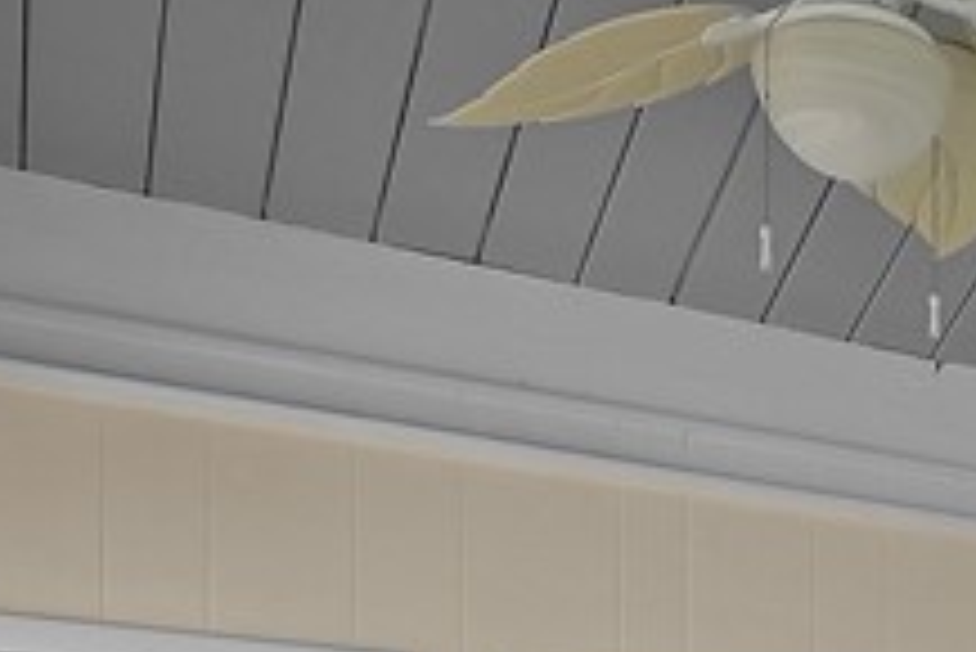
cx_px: 1300
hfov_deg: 23.5
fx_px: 2035
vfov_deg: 15.9
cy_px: 1115
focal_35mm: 75
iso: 400
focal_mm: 10
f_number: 6.3
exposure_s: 1/40
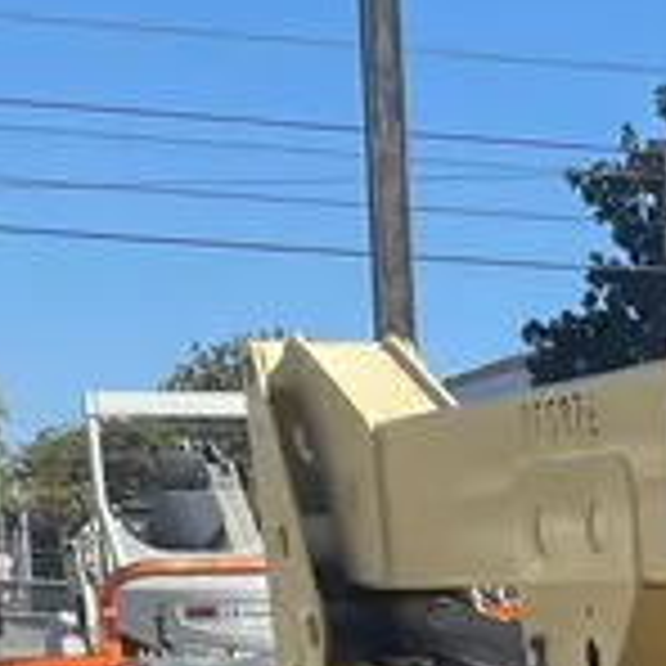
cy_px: 1375
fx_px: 2481
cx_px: 945
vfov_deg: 13.0
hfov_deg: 14.4
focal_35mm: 114
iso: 50
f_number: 1.6
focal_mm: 5.1
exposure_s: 1/2062
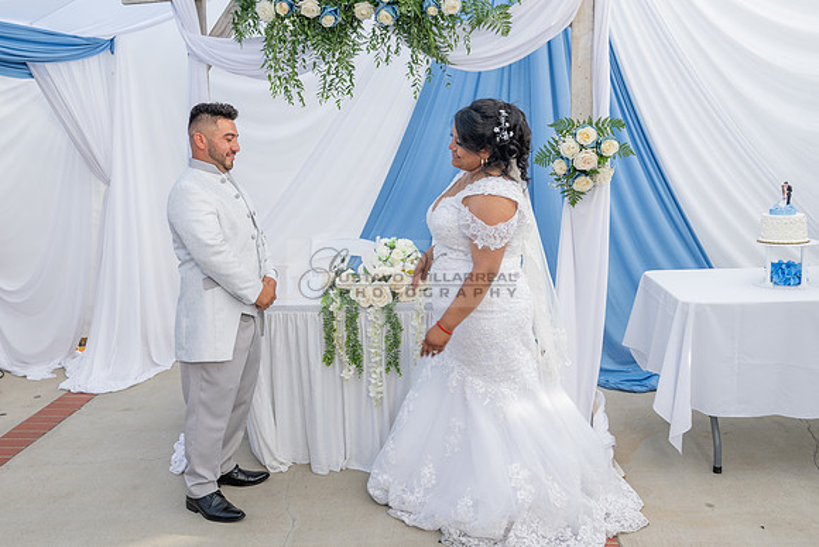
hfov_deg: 53.7
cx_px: 365
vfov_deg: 37.4
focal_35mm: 35
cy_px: 264
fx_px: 807
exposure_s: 1/125
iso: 200
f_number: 6.3
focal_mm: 32
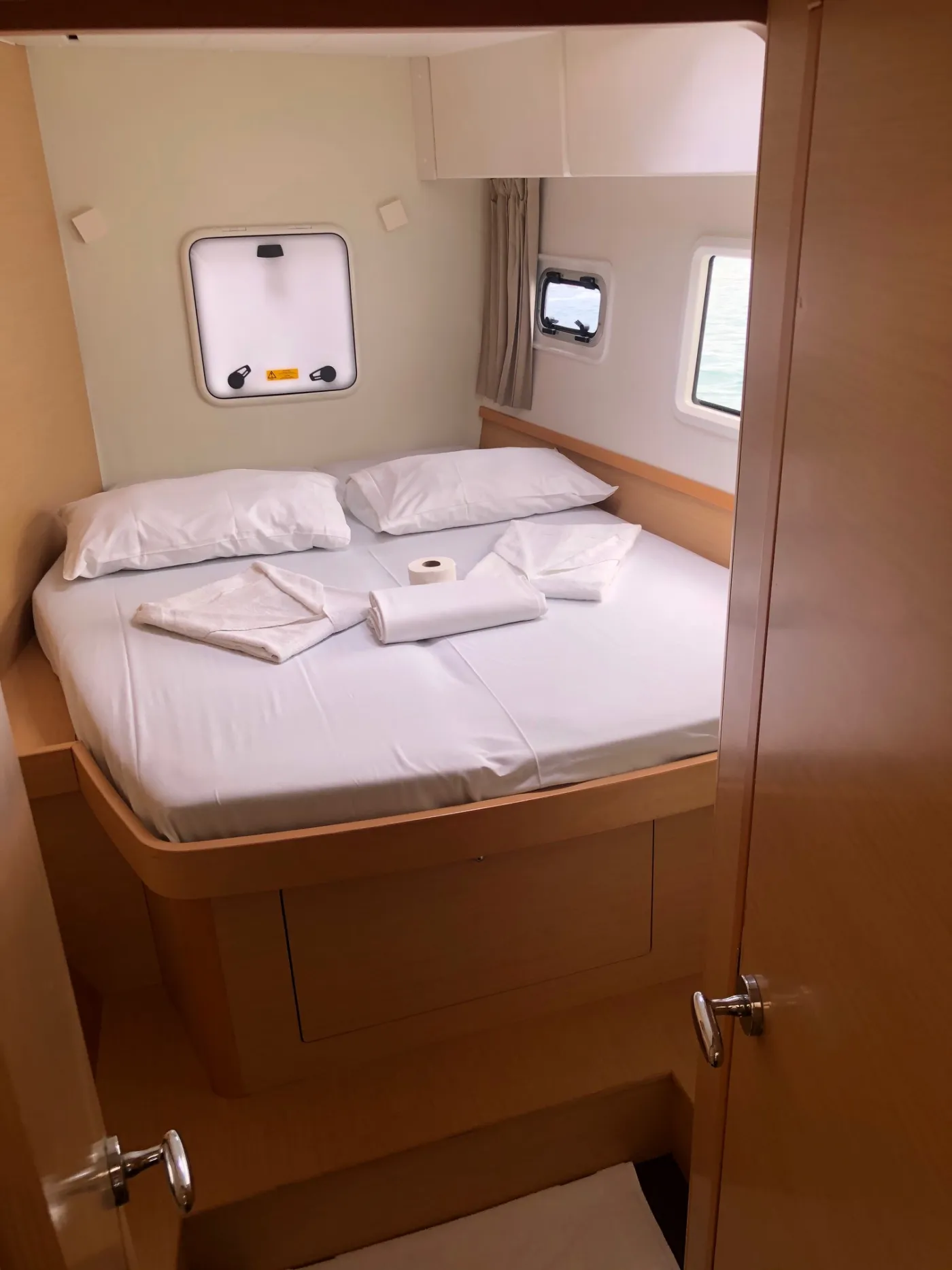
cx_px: 476
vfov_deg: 63.4
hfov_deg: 49.7
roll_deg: +1.6
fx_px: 1027
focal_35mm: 28
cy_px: 635
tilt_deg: -23.4
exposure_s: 1/120
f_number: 1.8
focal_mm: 3.99
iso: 64
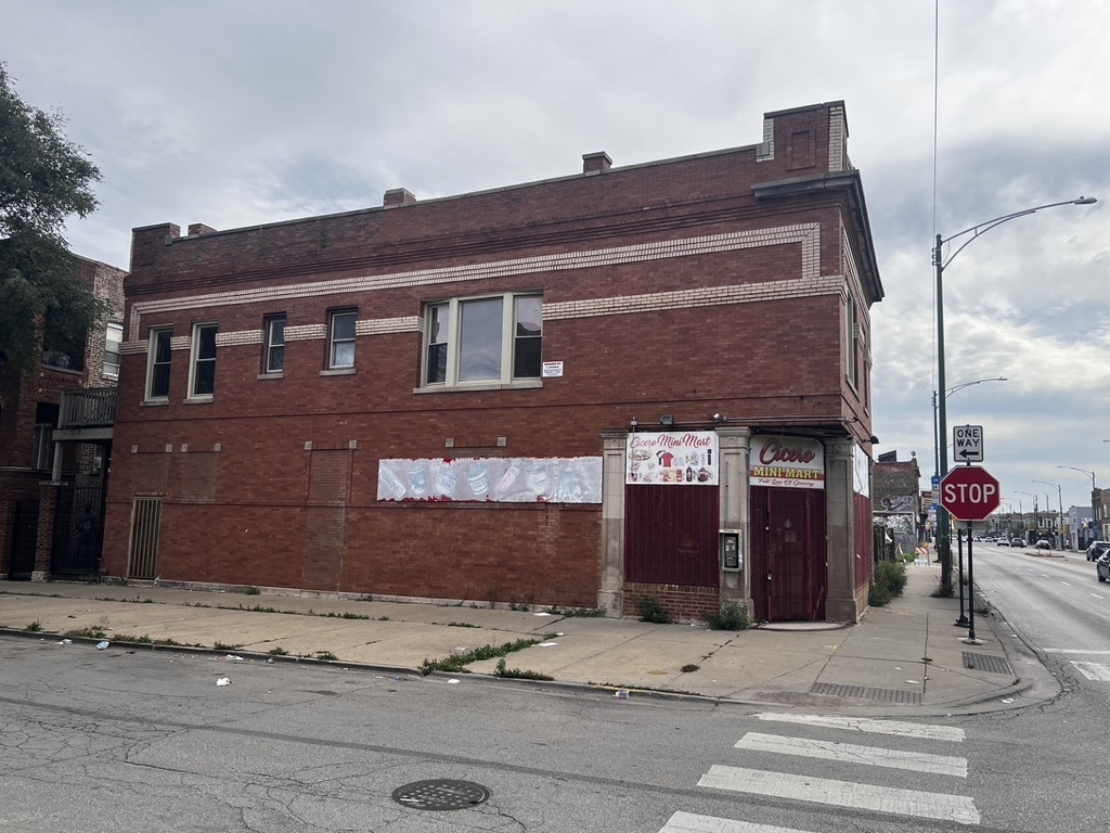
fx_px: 834
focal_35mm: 26
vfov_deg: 53.1
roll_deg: -1.0
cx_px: 555
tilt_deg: +8.2
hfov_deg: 67.3
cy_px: 416
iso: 50
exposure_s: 1/3077
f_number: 1.5
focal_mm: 5.7
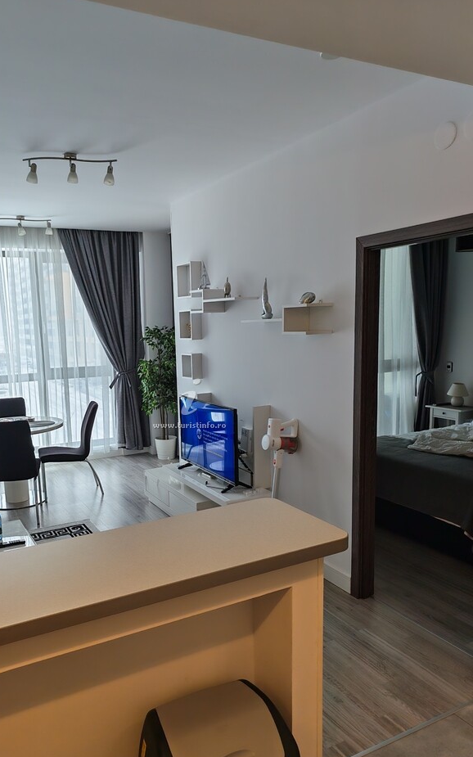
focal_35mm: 27
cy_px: 411
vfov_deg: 68.3
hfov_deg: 45.8
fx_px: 557
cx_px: 198
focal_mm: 5.4
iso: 50
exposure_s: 1/100
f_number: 1.6
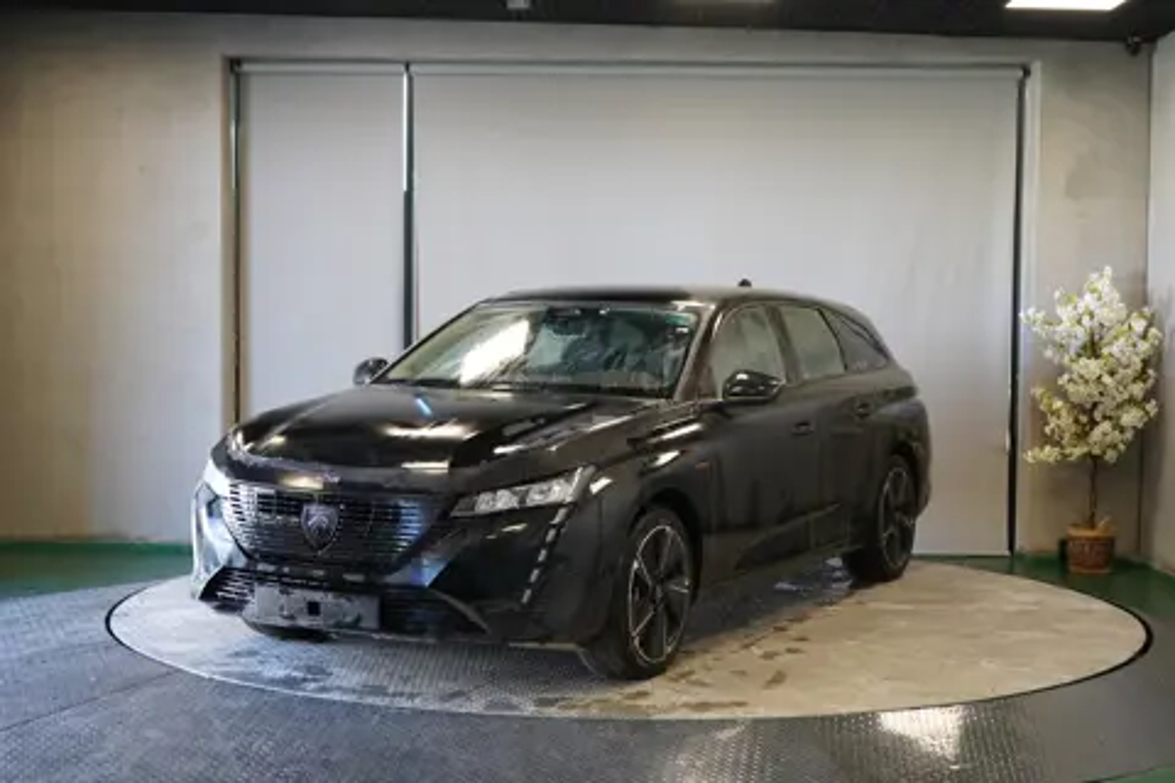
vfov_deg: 25.5
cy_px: 392
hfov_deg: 37.5
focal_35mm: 53
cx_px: 588
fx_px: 1730
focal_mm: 53
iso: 2000
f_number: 5
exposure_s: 1/160
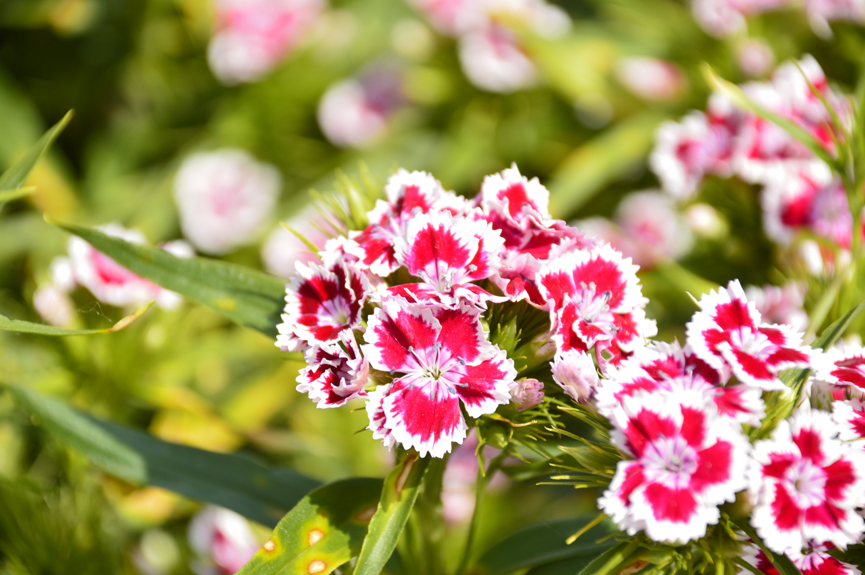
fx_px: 4862
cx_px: 432
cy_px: 288
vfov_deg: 6.8
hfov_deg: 10.2
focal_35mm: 202
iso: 100
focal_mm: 135
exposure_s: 1/250
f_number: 8
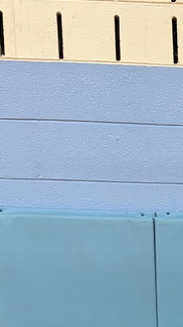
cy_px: 467
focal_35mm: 88
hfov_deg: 12.2
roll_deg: -0.8
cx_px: 359
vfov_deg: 21.1
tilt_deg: -10.8
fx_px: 761
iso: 250
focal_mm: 5.96
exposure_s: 1/60
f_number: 1.6
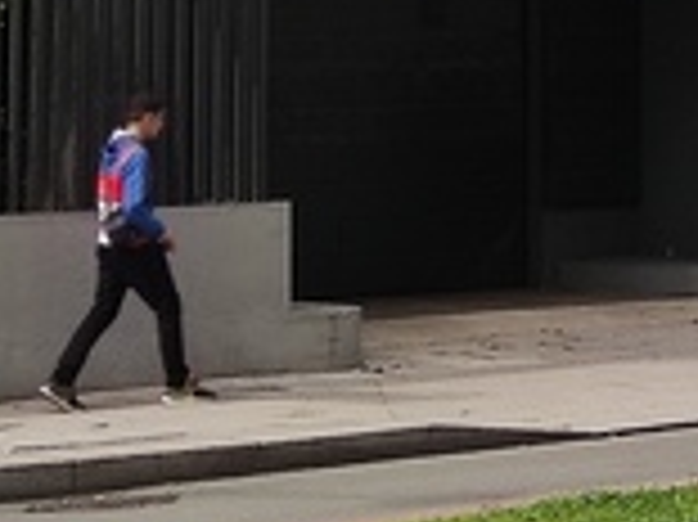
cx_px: 1004
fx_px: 3466
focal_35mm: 172
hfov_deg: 11.1
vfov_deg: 8.2
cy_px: -572
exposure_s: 1/1729
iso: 50
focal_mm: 4.71
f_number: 1.79
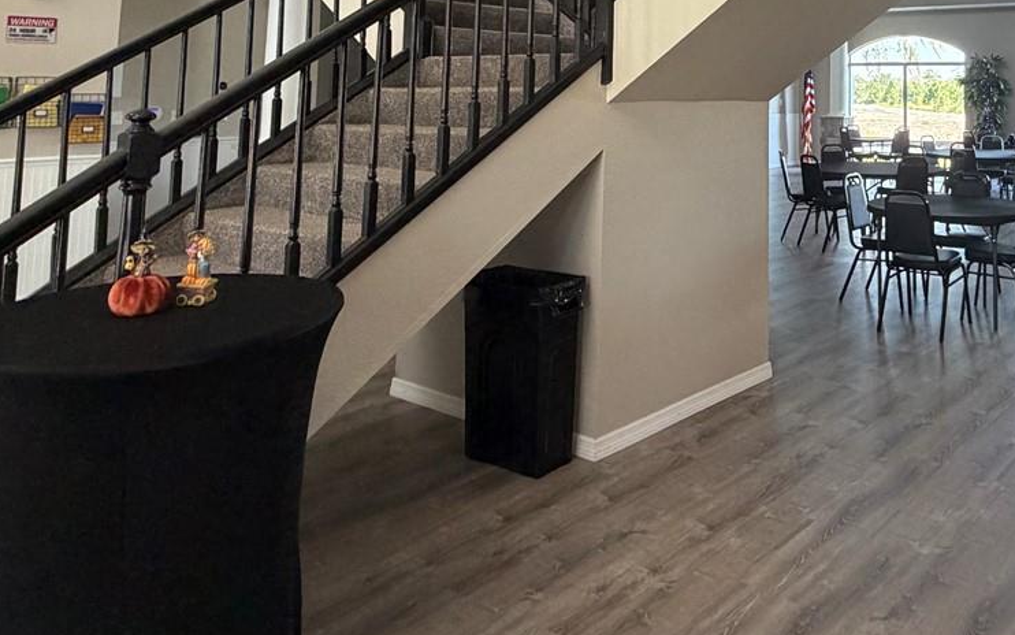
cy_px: 4
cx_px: 778
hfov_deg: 56.3
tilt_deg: +4.5
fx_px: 885
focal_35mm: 32
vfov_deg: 35.7
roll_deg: +0.4
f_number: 2.2
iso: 250
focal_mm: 2.22
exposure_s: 1/121
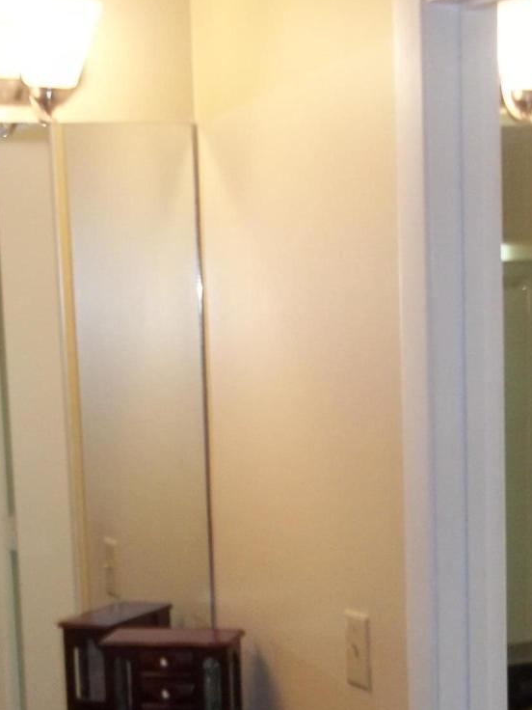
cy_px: 575
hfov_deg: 17.0
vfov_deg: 22.2
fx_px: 1783
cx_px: 281
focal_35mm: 87
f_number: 2.9
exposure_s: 1/30
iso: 160
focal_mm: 5.7
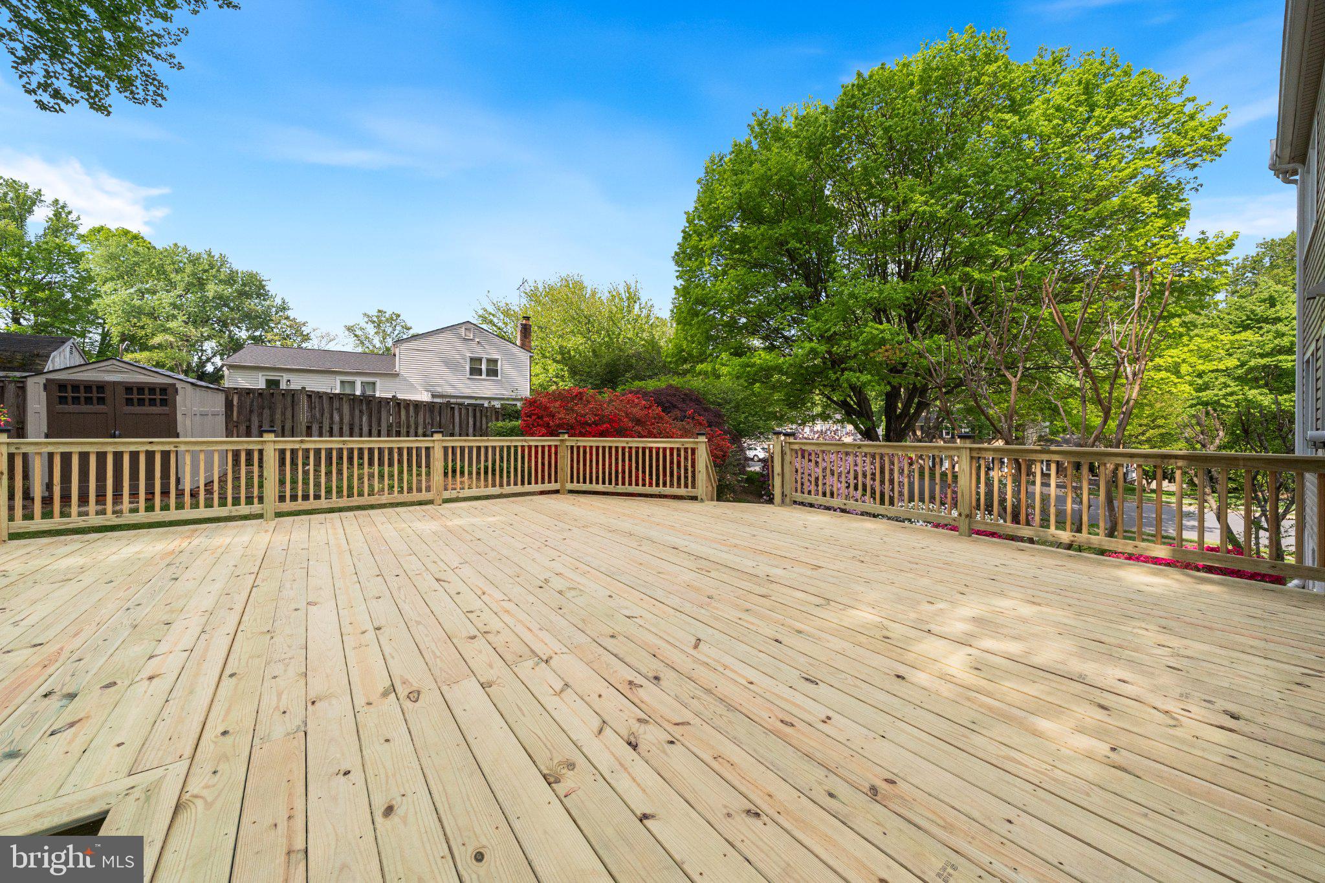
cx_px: 662
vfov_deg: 90.0
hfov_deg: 112.6
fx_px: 442
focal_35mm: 12
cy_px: 442
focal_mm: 12
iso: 800
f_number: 8
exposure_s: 1/1250
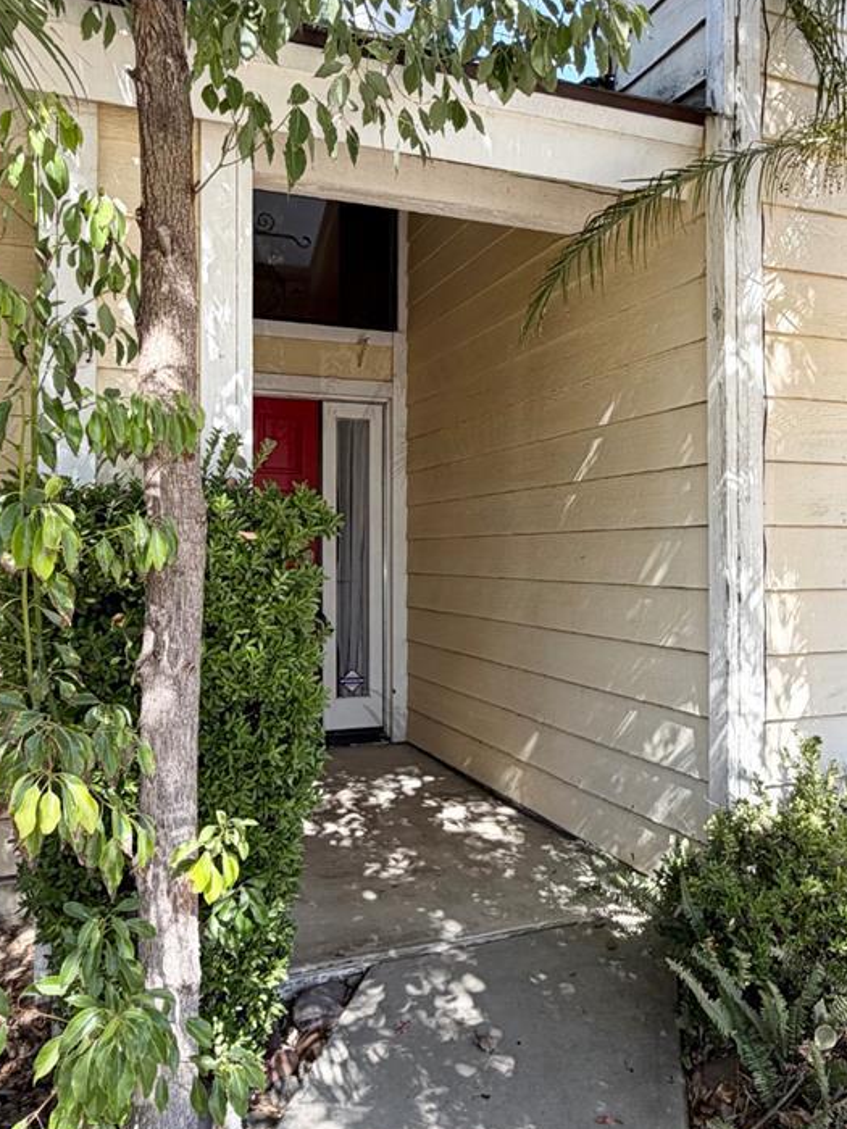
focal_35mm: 30
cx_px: 496
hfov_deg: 46.6
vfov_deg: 60.0
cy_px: 552
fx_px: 979
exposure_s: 1/174
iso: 40
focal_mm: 2.22
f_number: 2.2
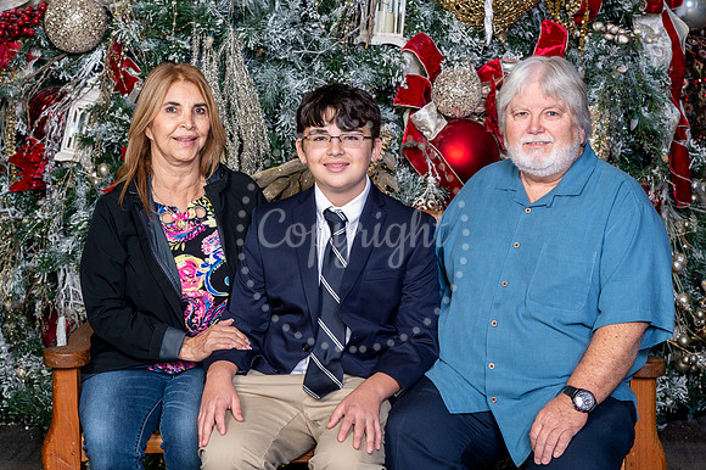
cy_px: 235
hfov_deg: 23.9
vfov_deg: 16.1
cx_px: 353
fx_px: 1666
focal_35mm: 85
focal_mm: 85
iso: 400
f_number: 8
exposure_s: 1/125
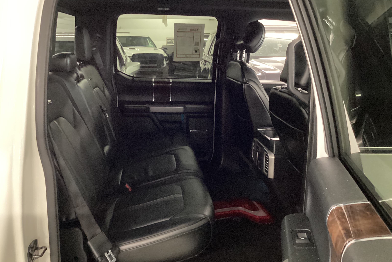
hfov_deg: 57.2
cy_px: 131
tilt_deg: -15.1
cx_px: 192
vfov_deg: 40.0
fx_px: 359
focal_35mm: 33
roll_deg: +0.1
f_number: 2.4
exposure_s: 1/17
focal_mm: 3.3
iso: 640
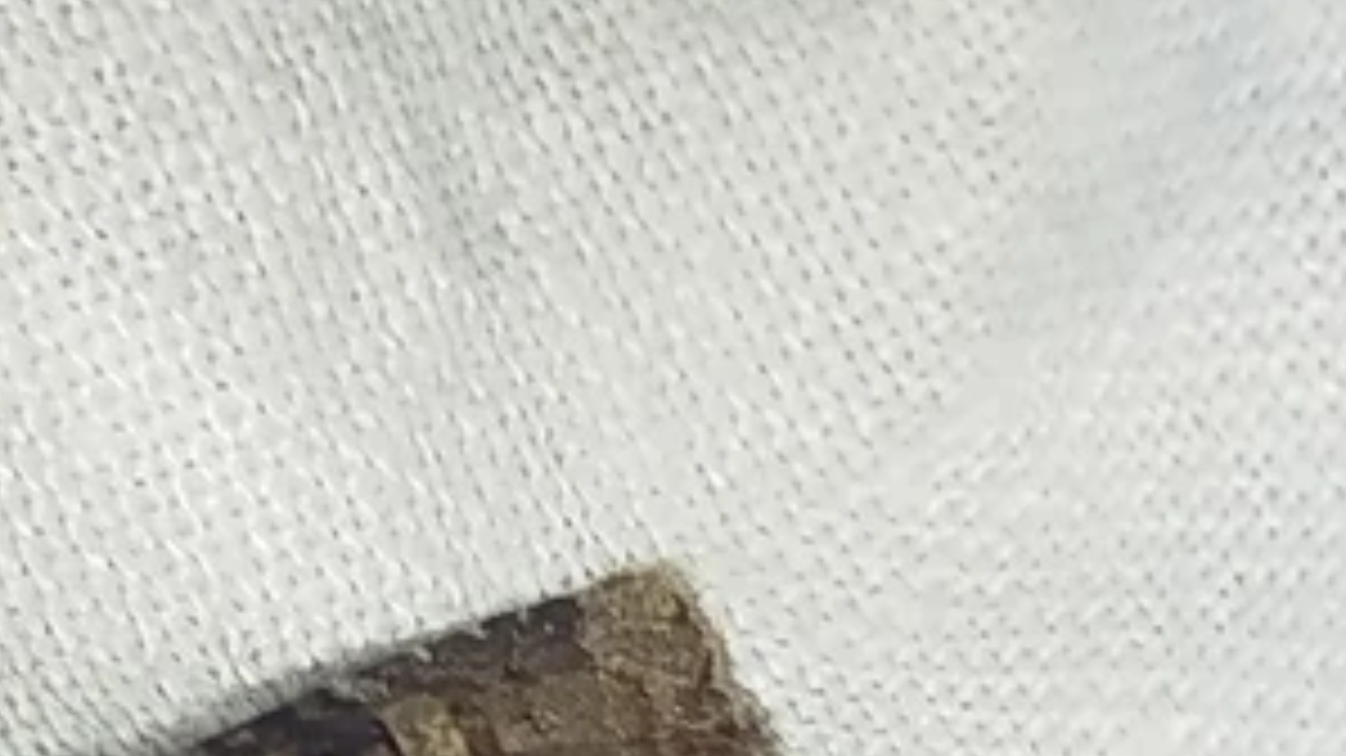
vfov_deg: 5.7
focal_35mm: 212
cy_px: 990
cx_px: 333
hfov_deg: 10.1
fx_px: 7564
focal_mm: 5.31
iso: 80
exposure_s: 1/50
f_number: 1.7
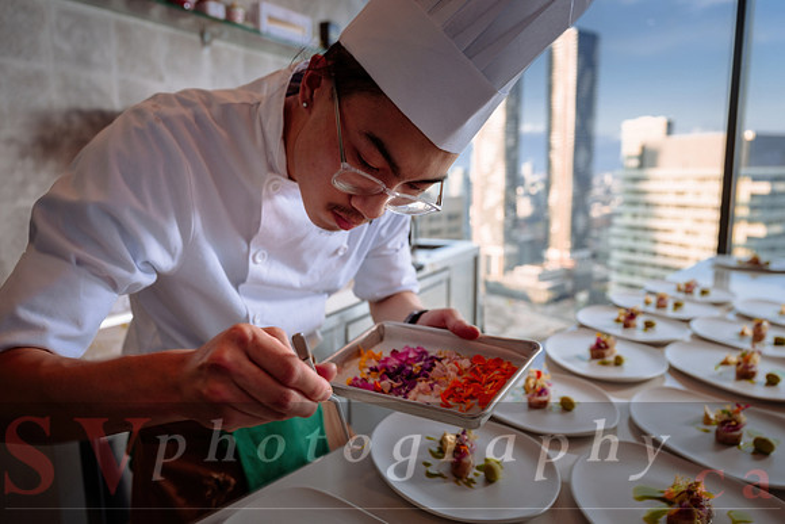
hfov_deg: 67.4
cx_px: 392
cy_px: 262
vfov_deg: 48.0
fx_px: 589
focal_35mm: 27
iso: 100
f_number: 4
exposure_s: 1/125
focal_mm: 27
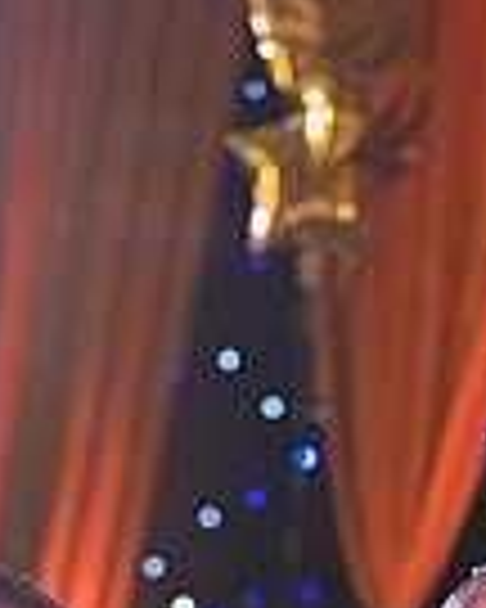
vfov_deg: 3.4
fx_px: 10159
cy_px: 1293
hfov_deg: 2.7
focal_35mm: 565
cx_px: 344
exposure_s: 1/400
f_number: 5
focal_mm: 140
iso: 3200
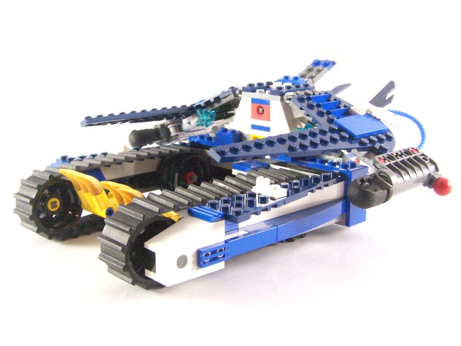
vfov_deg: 31.5
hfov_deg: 41.2
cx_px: 230
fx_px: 613
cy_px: 150
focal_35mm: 46
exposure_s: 1/60
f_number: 4
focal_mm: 6.7
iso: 400
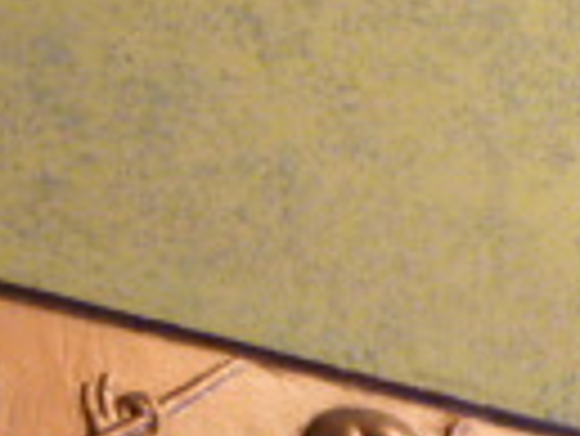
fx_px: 2080
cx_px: 324
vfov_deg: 11.1
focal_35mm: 124
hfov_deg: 15.9
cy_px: 823
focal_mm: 4.5
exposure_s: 1/25
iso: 400
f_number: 2.8
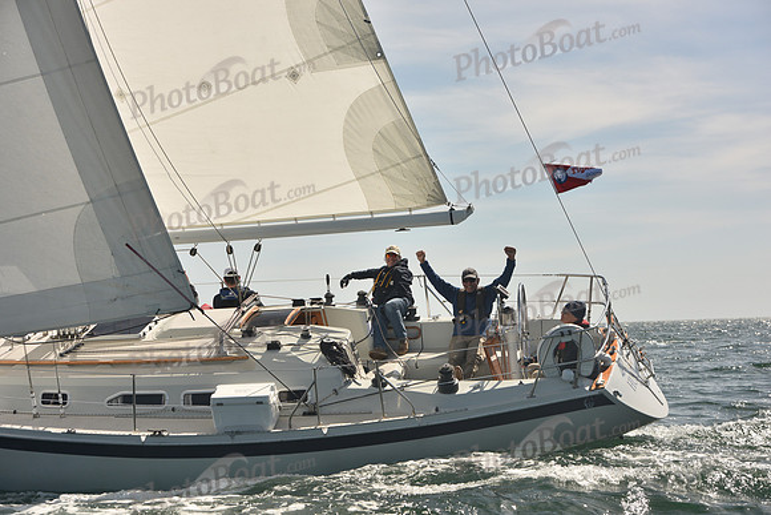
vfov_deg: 19.5
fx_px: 1499
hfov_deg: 28.8
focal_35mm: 70
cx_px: 386
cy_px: 258
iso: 250
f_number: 8
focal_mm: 70
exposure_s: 1/640
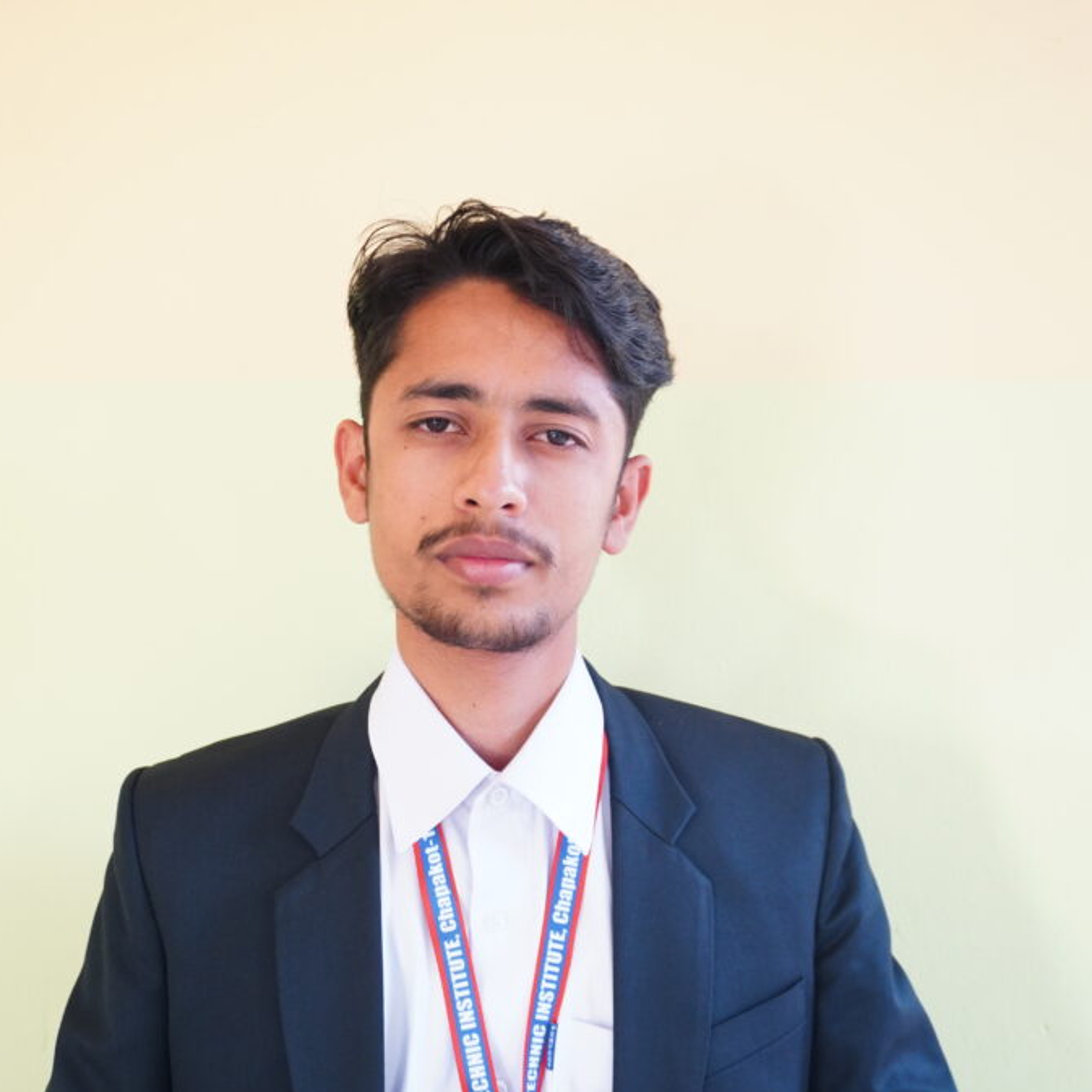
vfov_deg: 37.8
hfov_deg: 37.7
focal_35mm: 45
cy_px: 552
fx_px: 1593
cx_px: 456
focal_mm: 23
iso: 1000
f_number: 4.5
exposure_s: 1/40
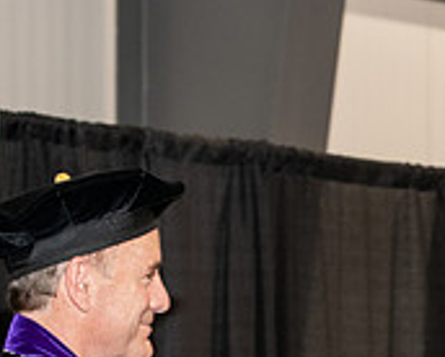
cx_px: 414
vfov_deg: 7.0
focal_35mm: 221
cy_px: 438
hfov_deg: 8.7
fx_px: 2914
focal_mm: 70
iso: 2000
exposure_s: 1/200
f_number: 5
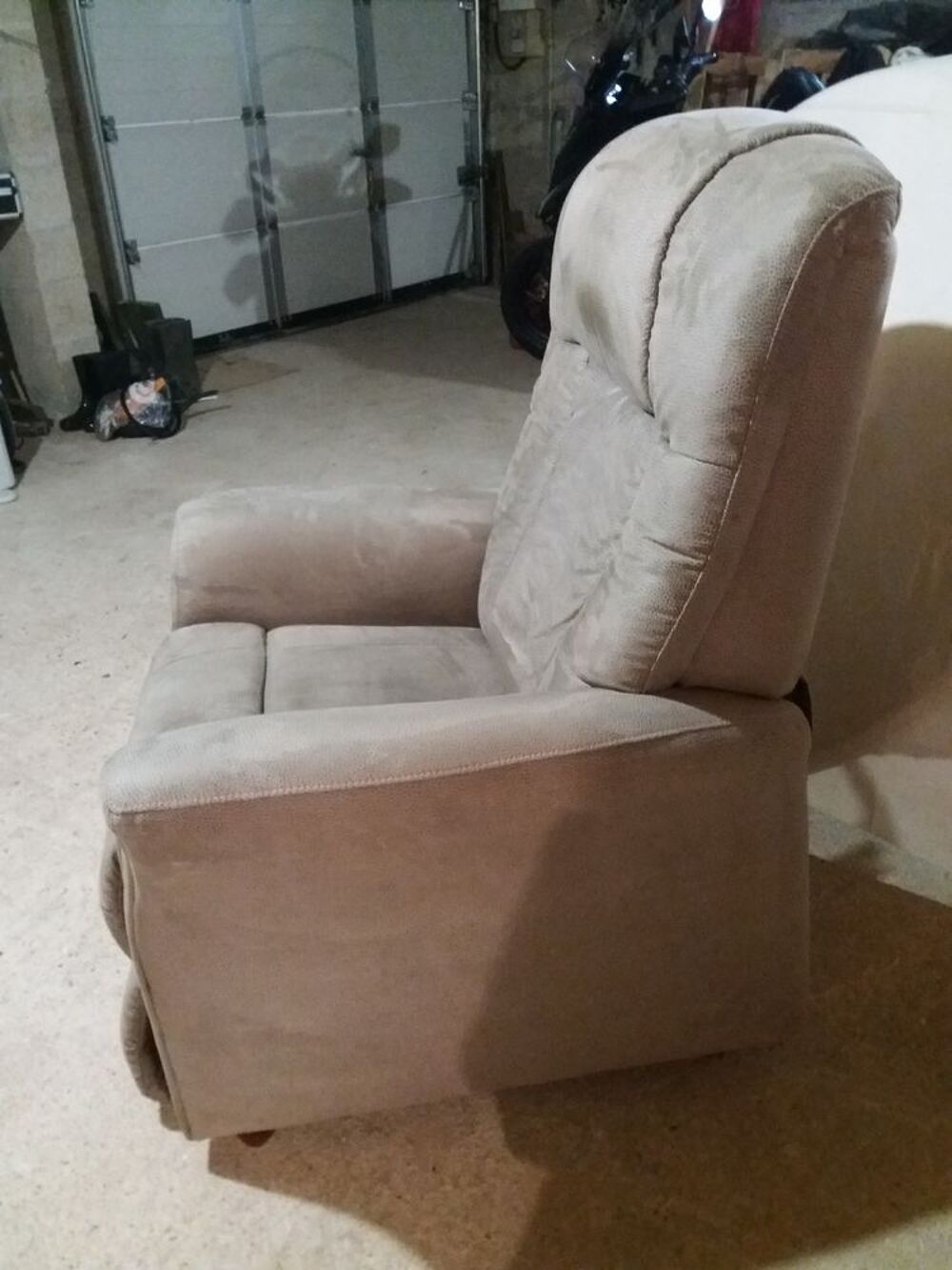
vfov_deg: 63.4
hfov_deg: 49.8
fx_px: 1027
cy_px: 635
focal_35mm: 28
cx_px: 476
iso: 500
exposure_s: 1/17
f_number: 1.9
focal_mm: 3.7
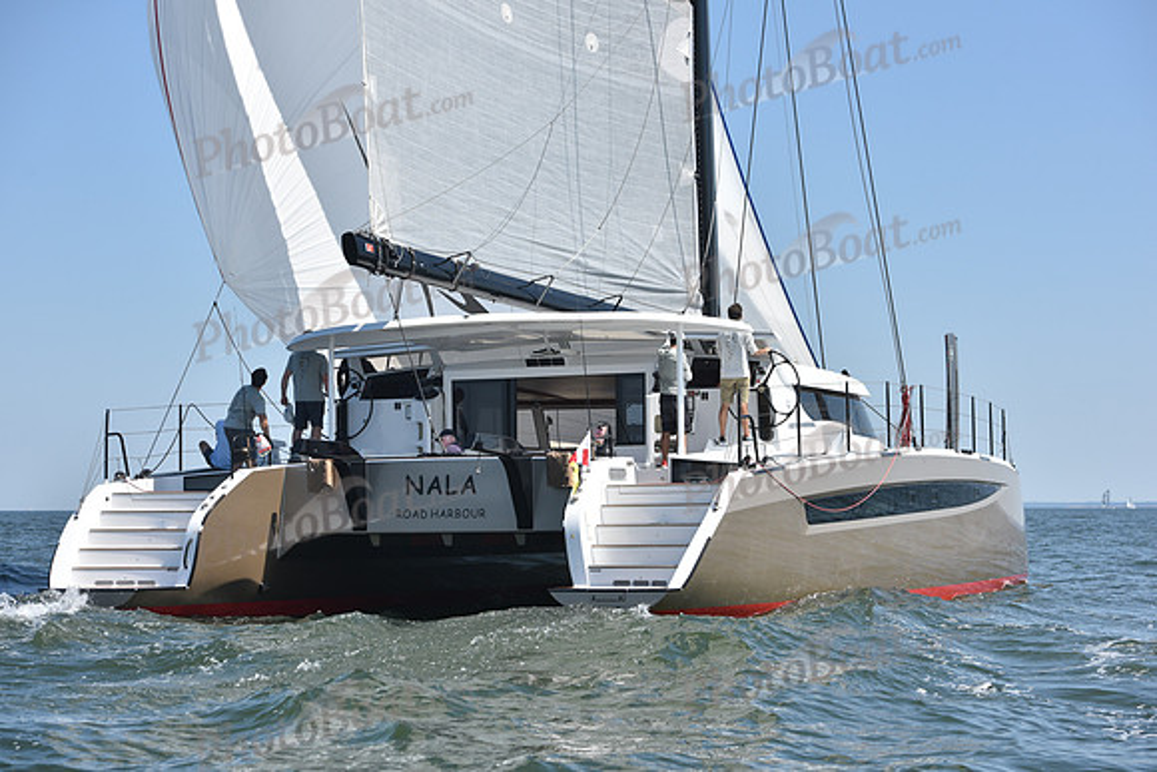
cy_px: 386
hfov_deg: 28.8
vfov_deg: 19.5
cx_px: 578
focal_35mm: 70
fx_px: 2250
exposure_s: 1/1250
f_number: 6.3
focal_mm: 70
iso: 250
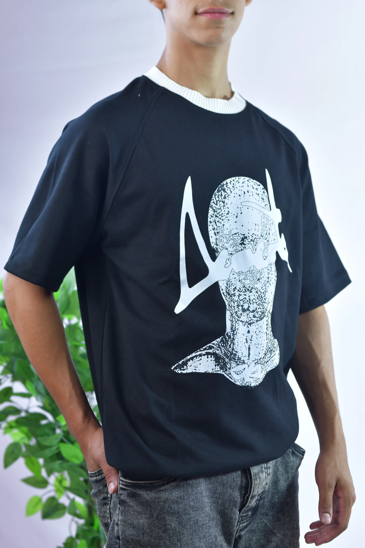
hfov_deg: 16.1
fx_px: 1292
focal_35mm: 85
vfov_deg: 23.9
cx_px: 182
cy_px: 274
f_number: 3.2
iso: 1000
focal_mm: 85
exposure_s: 1/100
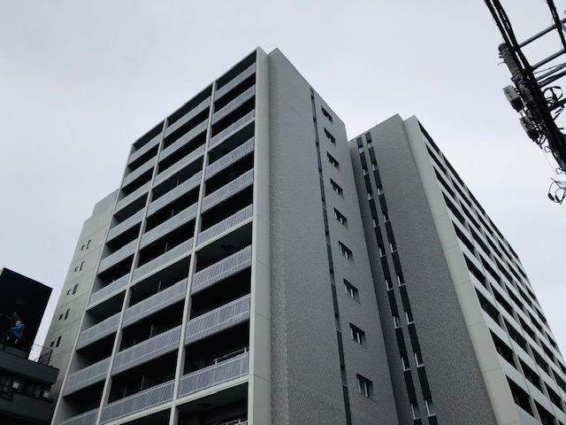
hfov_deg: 63.4
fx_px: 458
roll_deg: +0.9
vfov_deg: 49.7
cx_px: 283
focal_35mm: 28
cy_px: 212
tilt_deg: +40.6
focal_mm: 3.99
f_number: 1.8
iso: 20
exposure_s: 1/1012
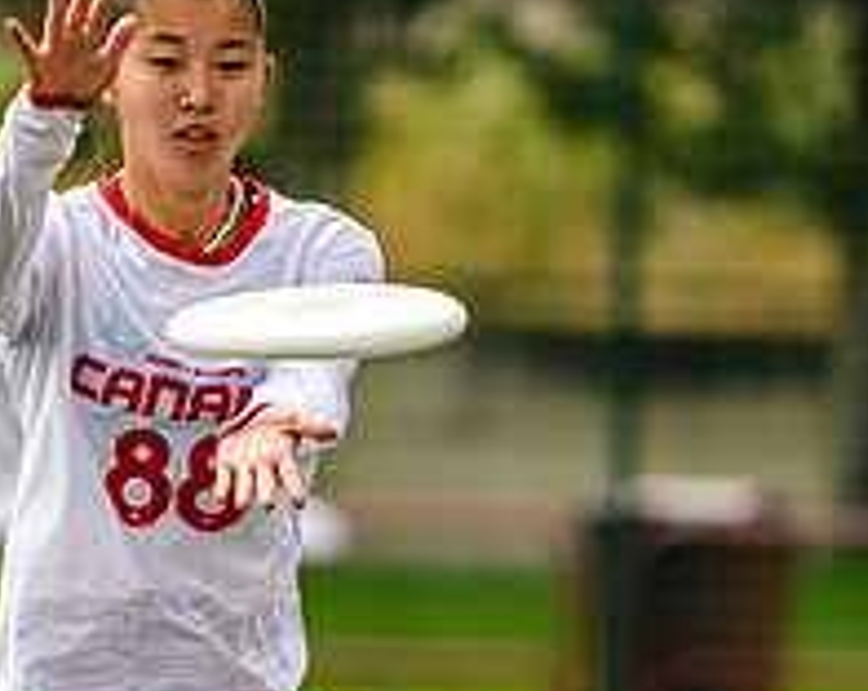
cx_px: 204
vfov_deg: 1.8
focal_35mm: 835
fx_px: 21408
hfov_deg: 2.3
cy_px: 481
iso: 125
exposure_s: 1/1600
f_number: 3.2
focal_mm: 200
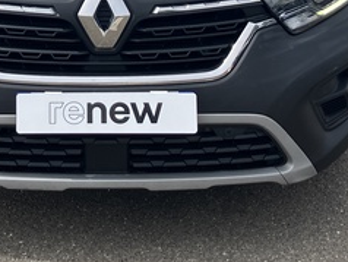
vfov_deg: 15.0
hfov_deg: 20.7
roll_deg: +4.1
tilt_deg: -9.2
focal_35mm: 94
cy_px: -91
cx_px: 97
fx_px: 946
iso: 32
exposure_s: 1/1429
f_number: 1.8
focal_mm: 3.99
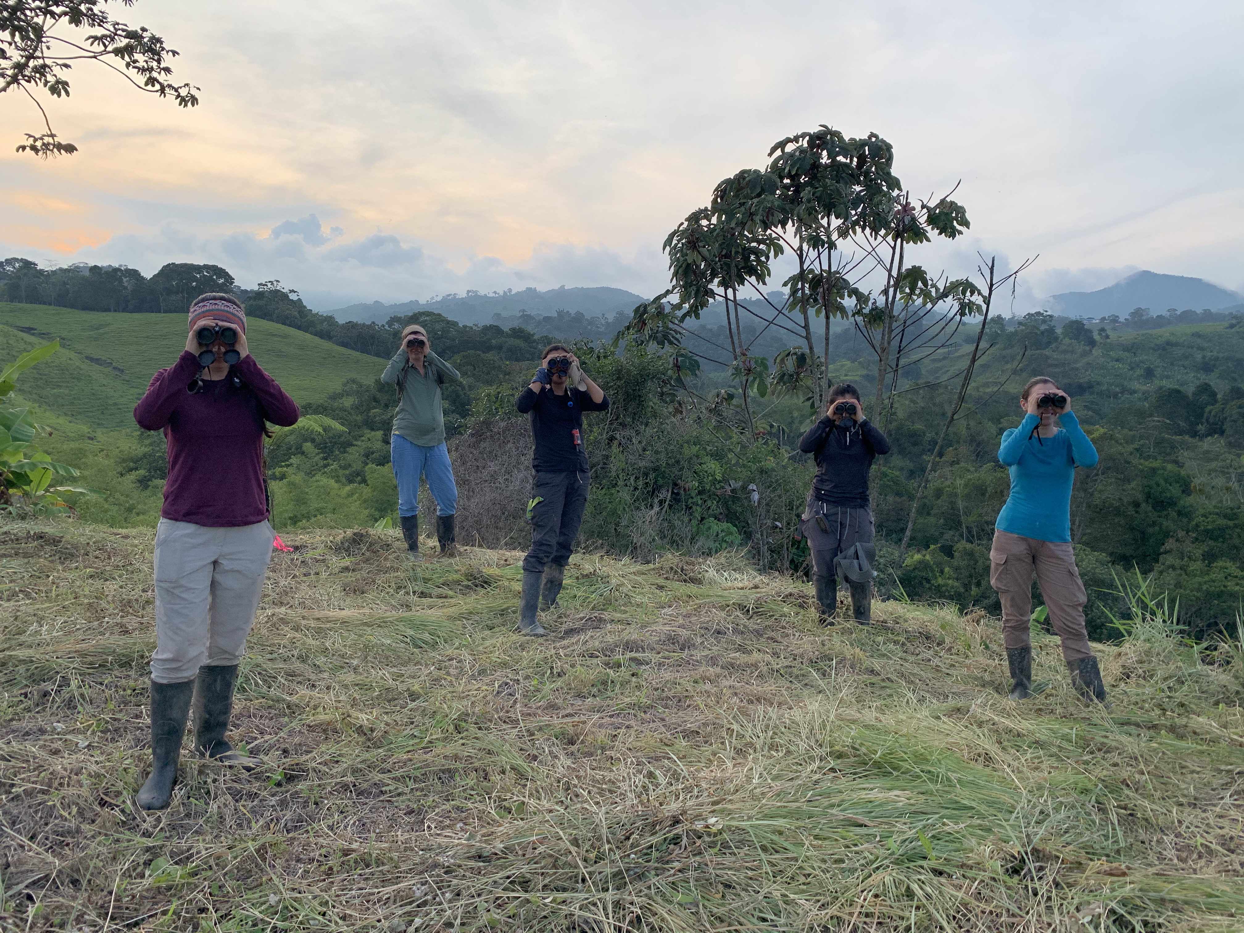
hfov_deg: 67.3
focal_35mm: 26
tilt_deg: -4.2
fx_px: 934
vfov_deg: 53.1
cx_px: 622
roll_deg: -1.5
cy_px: 466
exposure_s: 1/639
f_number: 1.8
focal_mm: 4.25
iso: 25
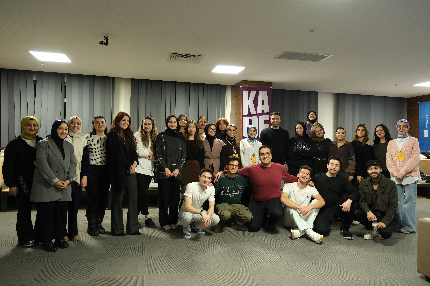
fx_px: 311
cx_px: 215
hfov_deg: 69.4
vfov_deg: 49.6
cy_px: 143
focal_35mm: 26
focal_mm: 17
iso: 2500
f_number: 2.8
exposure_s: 1/80
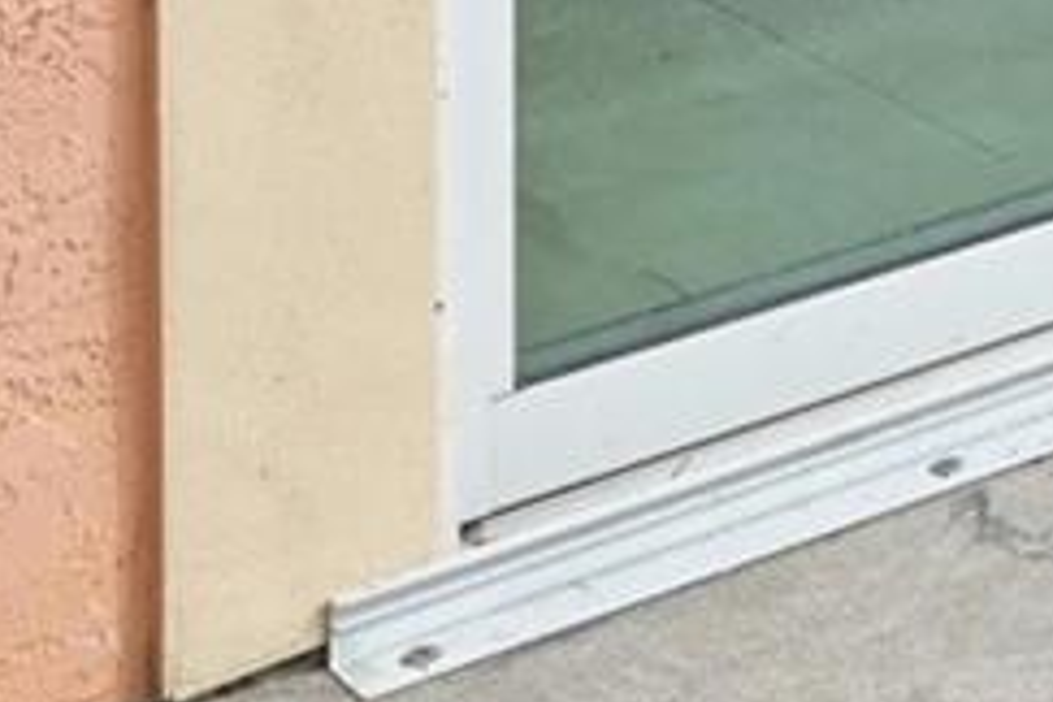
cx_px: 2578
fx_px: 4036
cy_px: -1410
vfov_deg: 8.4
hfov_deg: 11.9
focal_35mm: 138
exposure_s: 1/1000
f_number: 8
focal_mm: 21
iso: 400
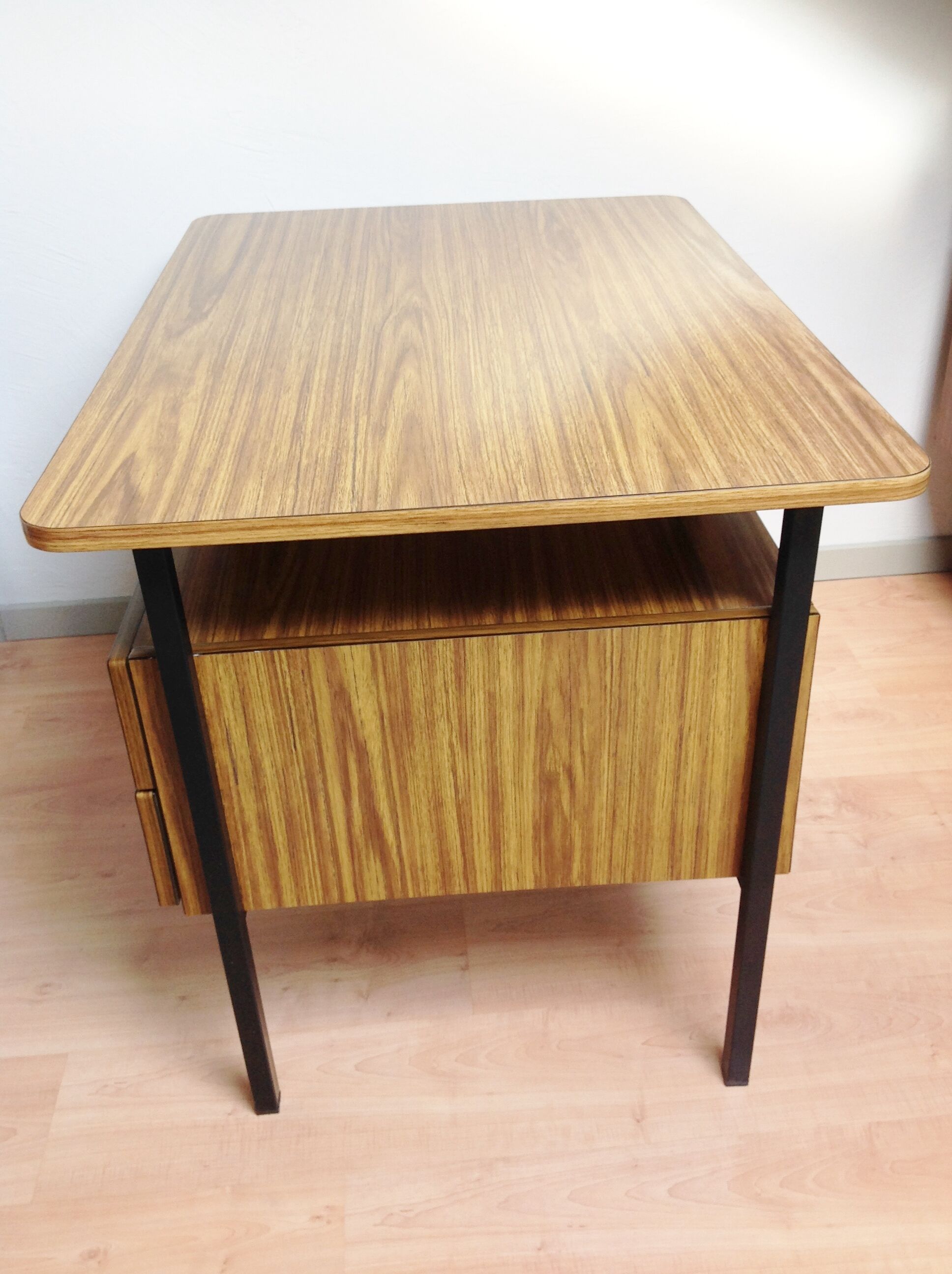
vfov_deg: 52.7
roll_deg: +3.8
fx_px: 1287
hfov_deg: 40.6
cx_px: 476
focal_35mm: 35
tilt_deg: -30.9
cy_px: 637
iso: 64
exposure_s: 1/30
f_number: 2.4
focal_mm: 4.28
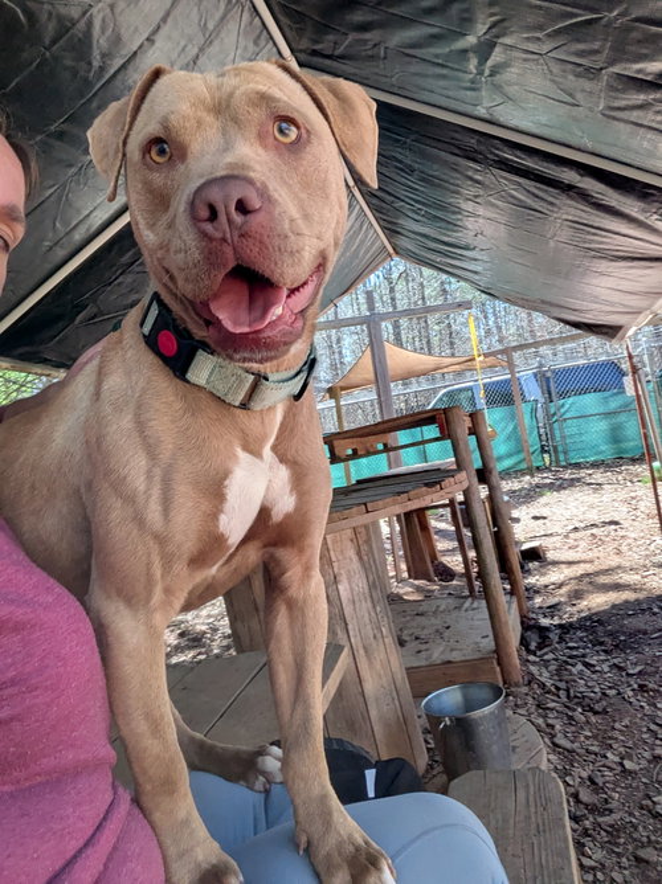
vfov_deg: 71.6
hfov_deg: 56.8
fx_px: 613
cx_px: 331
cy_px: 442
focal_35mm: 24
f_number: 2
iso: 41
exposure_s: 1/264
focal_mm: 2.51
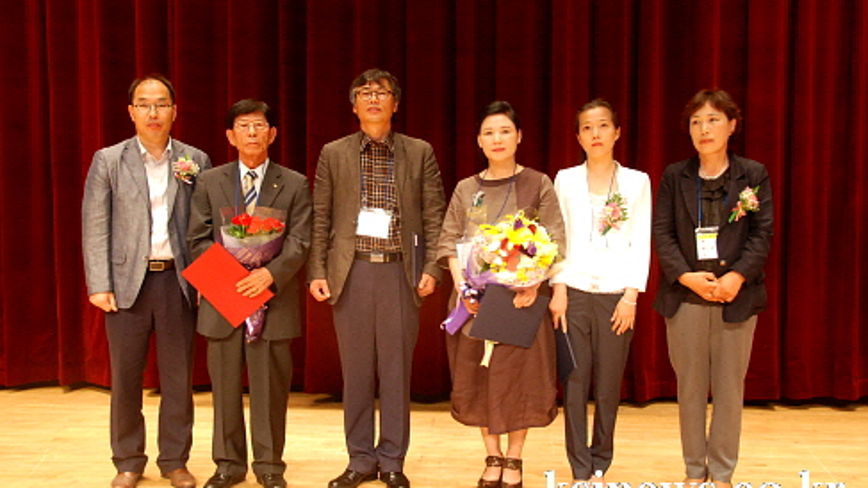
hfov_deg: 48.4
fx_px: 967
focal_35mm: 42
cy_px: 246
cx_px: 442
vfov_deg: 28.4
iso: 800
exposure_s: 1/60
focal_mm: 26
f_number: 5
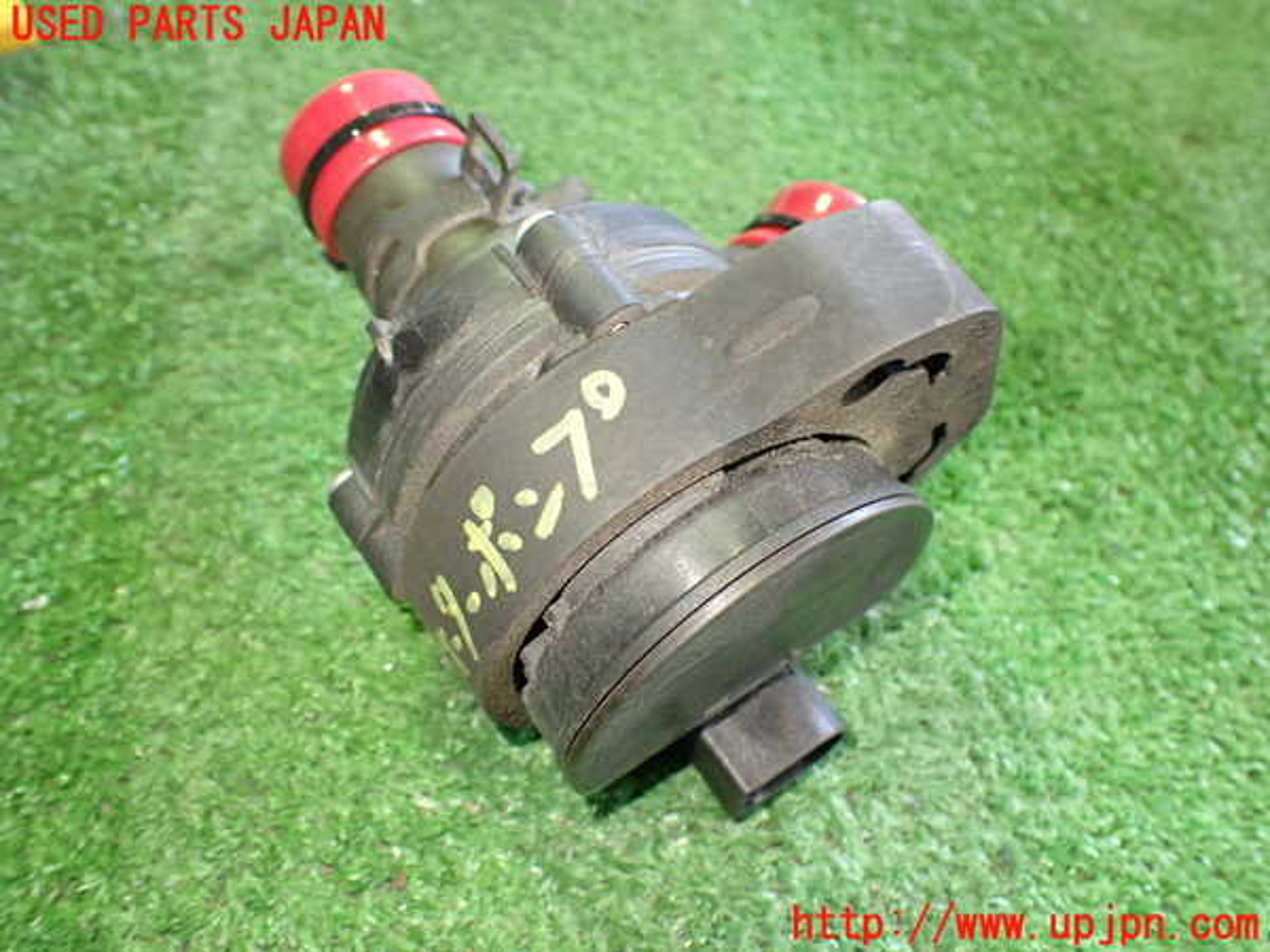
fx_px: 1101
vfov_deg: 46.8
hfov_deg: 60.0
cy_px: 476
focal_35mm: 30
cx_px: 635
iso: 800
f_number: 2.3
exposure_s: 1/50
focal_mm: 5.4
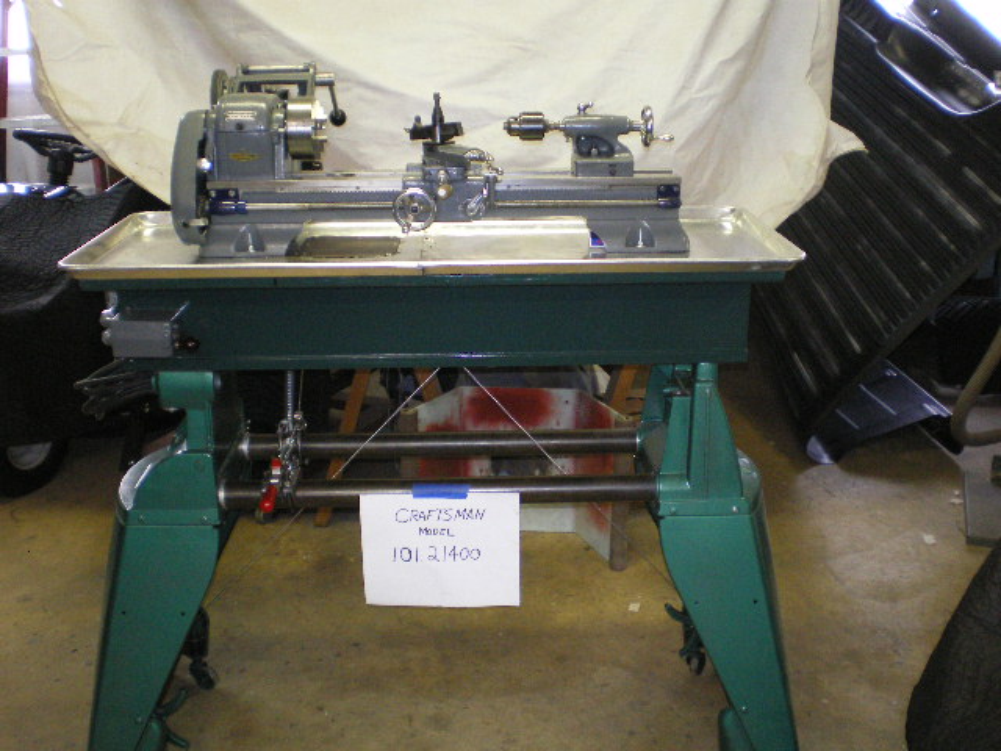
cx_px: 500
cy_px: 376
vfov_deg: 37.7
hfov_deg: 49.0
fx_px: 1099
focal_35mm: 38
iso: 400
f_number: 3.1
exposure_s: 1/30
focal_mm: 6.3
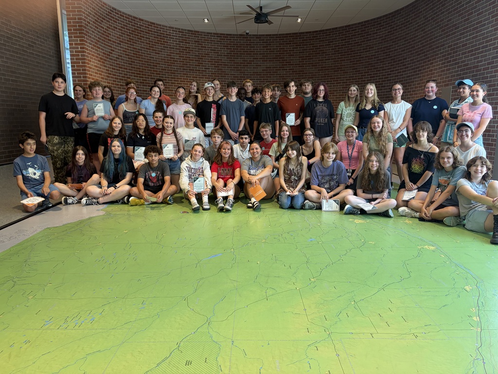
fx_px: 374
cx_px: 249
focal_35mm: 26
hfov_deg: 67.3
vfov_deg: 53.1
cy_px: 187
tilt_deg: -9.5
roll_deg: +0.0
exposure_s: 1/120
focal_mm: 5.96
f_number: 1.6
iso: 125
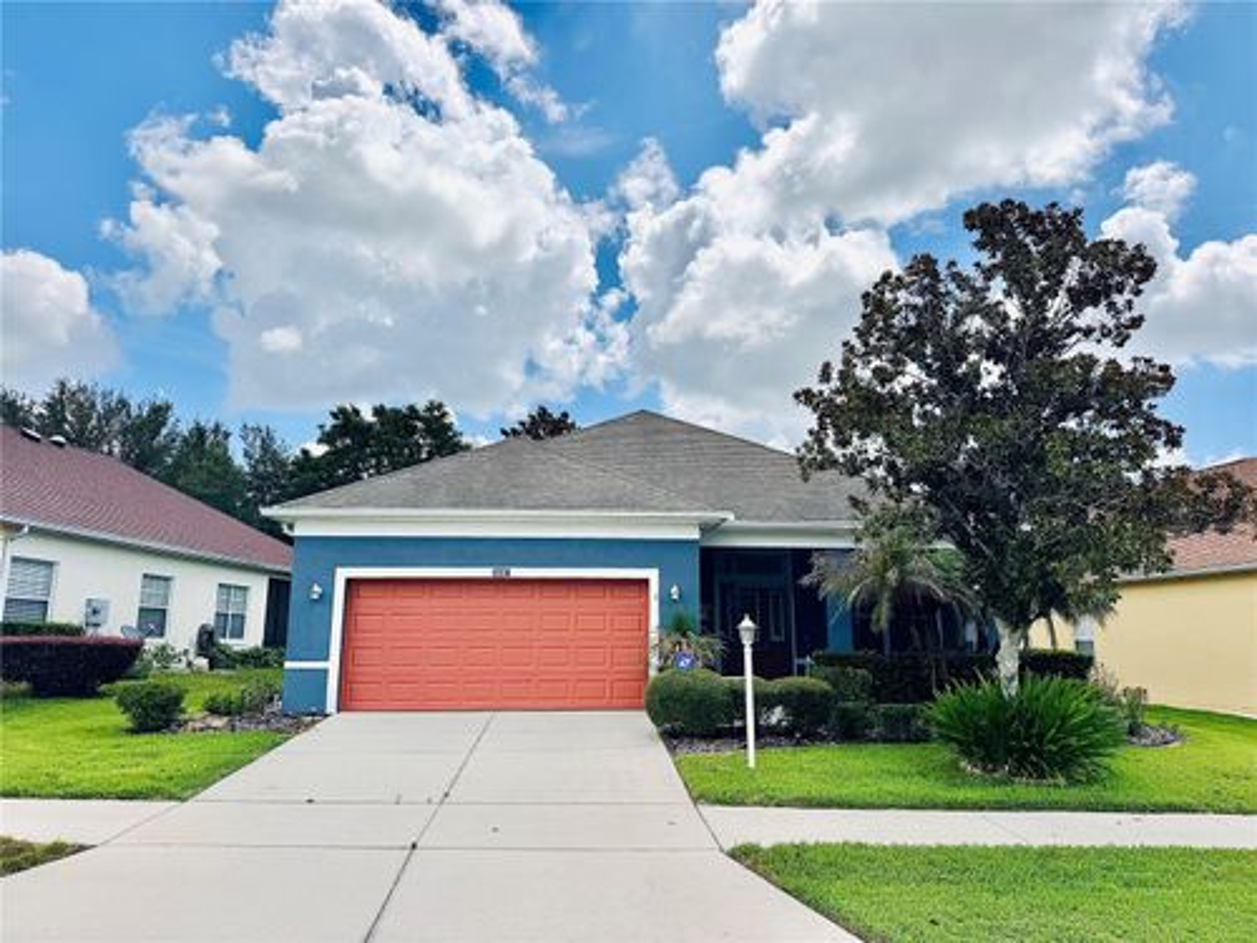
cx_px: 628
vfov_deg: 56.8
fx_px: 872
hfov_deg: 71.6
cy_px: 472
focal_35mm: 24
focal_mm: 6.76
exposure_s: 1/10417
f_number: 1.78
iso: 80
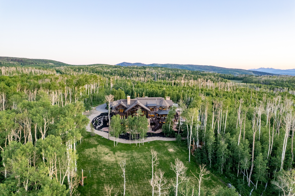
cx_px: 148
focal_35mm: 22
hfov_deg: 78.6
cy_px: 98
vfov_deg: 57.2
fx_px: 180
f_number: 2.8
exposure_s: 1/100
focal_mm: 8.38
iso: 100
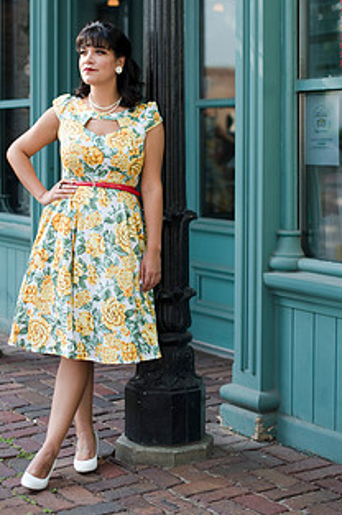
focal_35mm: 72
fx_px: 1028
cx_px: 161
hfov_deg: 18.9
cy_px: 178
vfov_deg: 27.9
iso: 200
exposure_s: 1/500
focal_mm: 50
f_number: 2.2
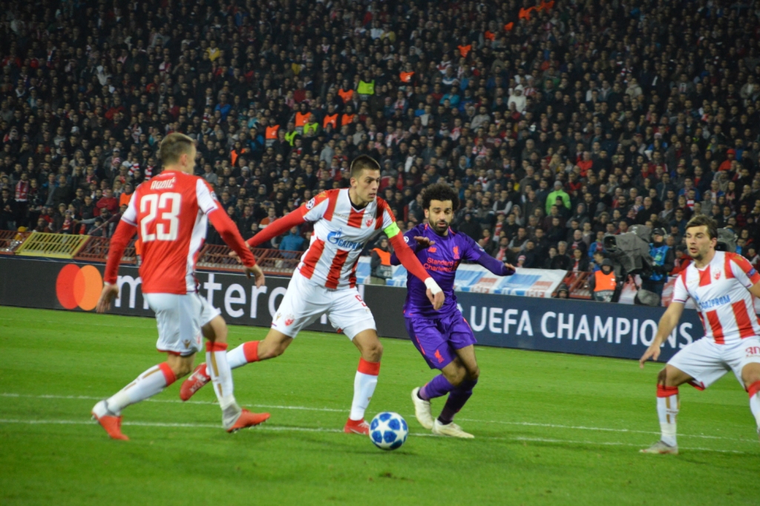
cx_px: 380
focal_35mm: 225
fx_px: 4746
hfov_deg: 9.2
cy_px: 253
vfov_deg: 6.1
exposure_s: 1/320
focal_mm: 150
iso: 3200
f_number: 6
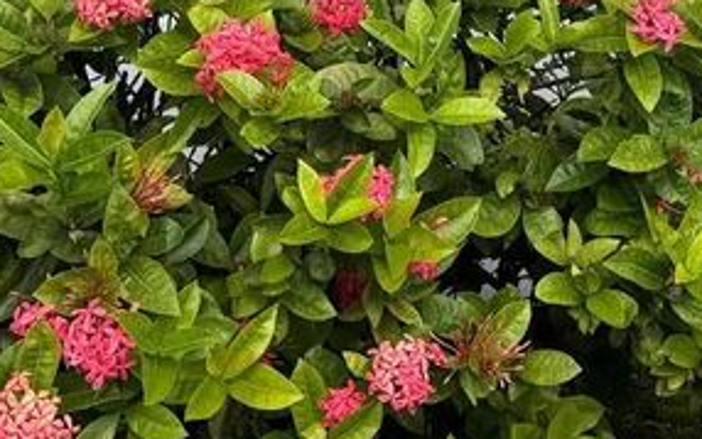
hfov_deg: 22.6
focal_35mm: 91
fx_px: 1742
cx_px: 498
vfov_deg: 12.4
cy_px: -476
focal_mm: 6.76
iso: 80
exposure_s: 1/1425
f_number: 1.78
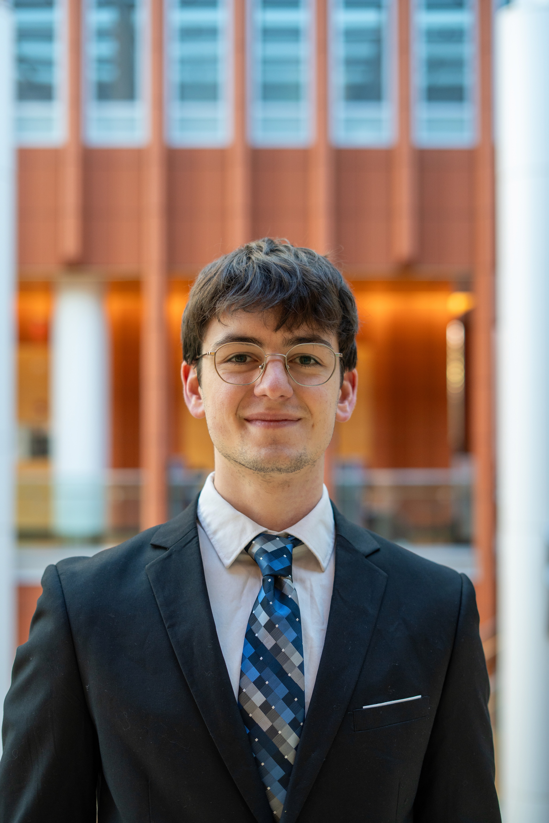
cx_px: 274
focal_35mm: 50
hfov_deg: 27.0
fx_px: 1144
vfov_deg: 39.6
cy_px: 412
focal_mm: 50
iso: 800
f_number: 2.5
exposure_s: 1/160
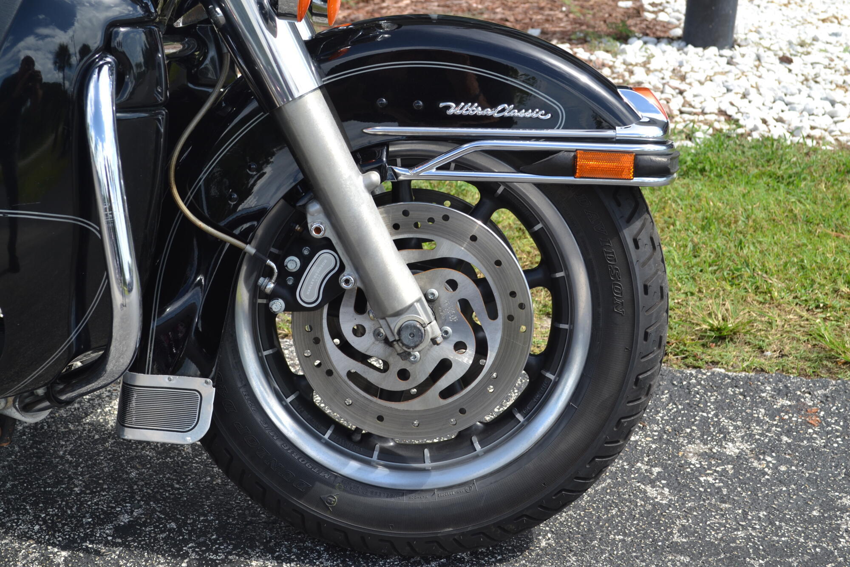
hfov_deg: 33.4
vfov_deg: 22.6
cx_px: 425
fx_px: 1416
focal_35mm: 60
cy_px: 284
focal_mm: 40
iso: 100
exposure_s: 1/200
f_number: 7.1
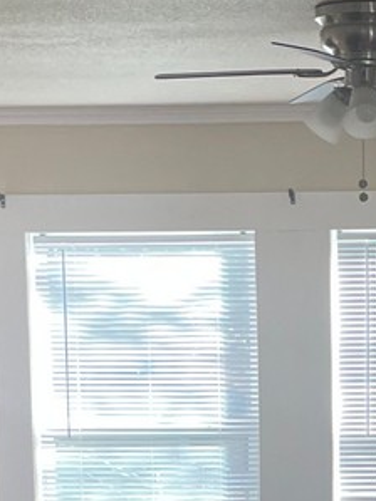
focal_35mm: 139
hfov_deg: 10.6
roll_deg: +1.0
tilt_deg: -6.8
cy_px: 665
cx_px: 356
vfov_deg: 13.6
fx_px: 2015
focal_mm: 4.2
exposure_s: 1/121
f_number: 1.6
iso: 125
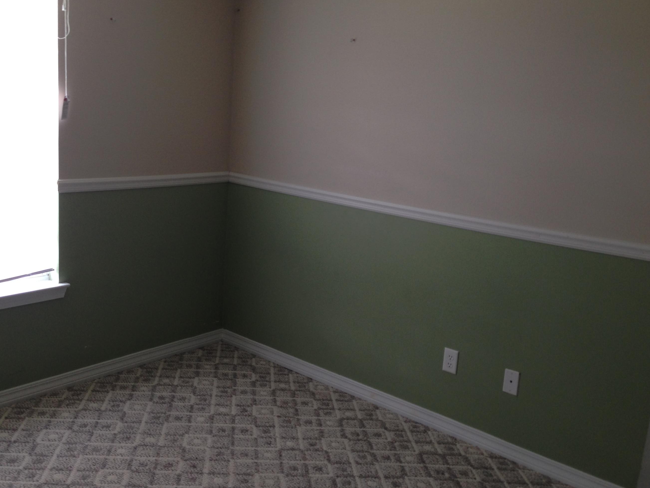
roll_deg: -3.3
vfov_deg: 37.7
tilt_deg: -11.6
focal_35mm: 38
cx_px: 290
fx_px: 714
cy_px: 244
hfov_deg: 48.9
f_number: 2.4
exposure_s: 1/20
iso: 50
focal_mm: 4.12
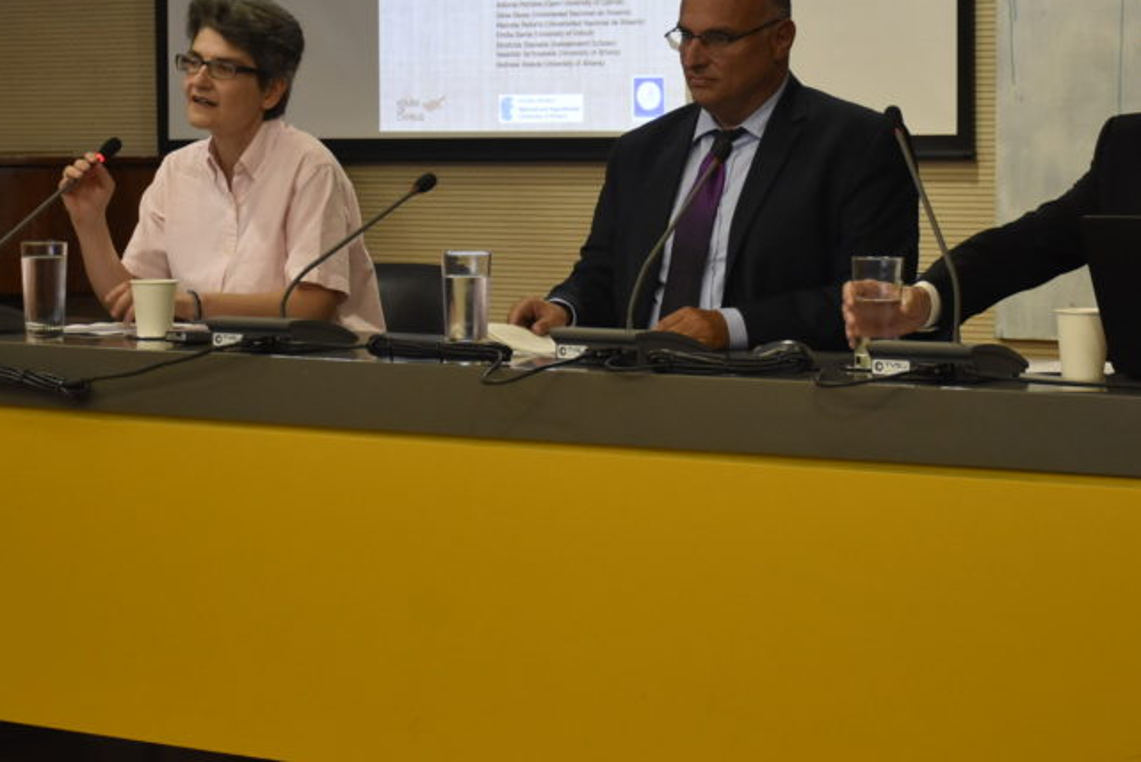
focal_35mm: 91
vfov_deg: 15.0
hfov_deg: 22.4
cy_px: 274
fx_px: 2885
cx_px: 621
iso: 1600
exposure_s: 1/100
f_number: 5
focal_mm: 38
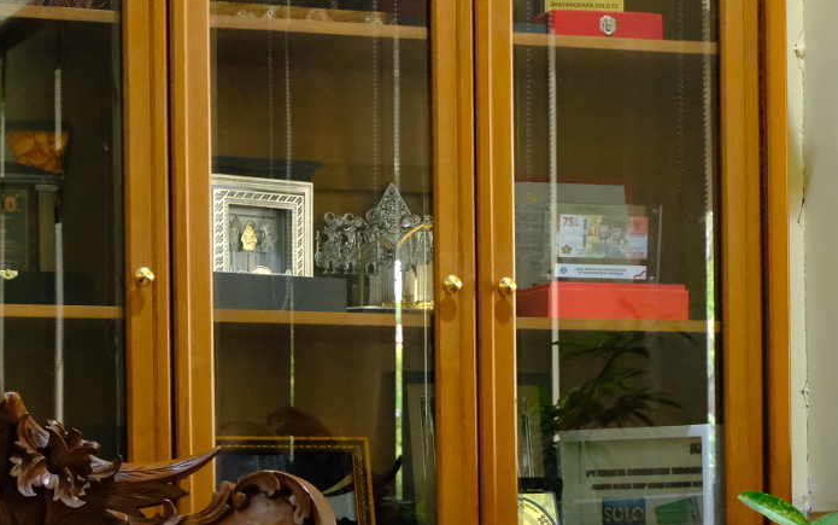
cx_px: 594
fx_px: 3450
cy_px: 629
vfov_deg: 8.6
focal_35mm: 151
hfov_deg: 13.8
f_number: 5.6
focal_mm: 38.9
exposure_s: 1/25
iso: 6400
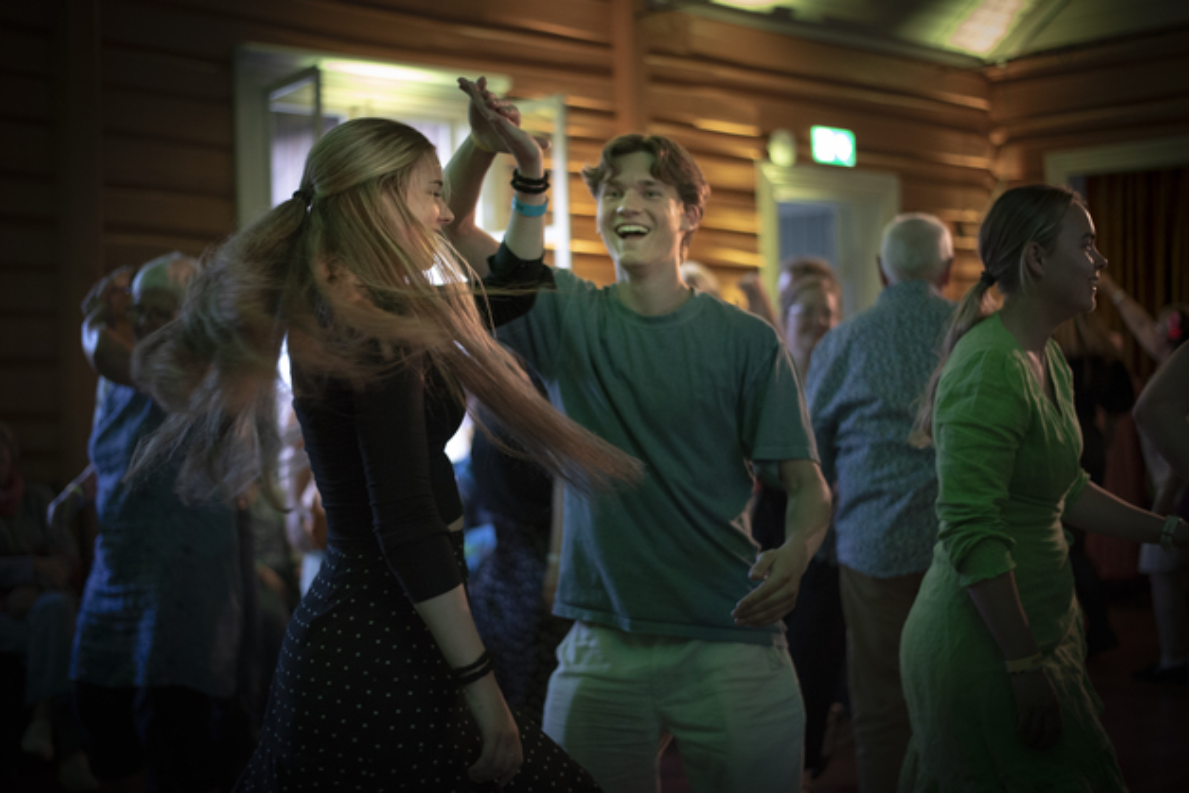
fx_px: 1652
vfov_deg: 27.0
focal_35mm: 50
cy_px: 396
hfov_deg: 39.6
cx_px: 594
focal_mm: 50
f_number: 1.8
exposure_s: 1/320
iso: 3200
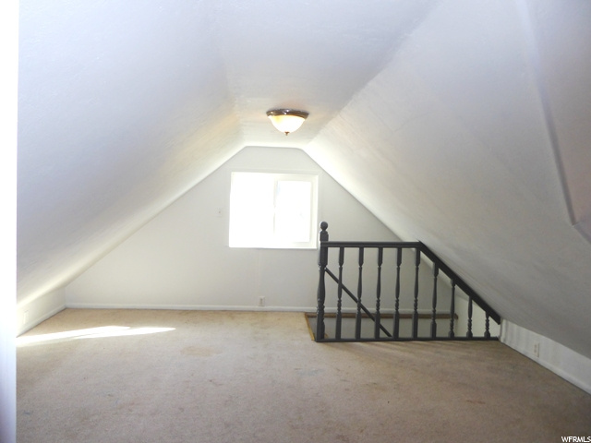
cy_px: 222
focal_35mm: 24
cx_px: 296
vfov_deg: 56.8
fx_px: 410
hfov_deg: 71.6
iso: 160
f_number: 3.3
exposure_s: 1/60
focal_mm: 4.3
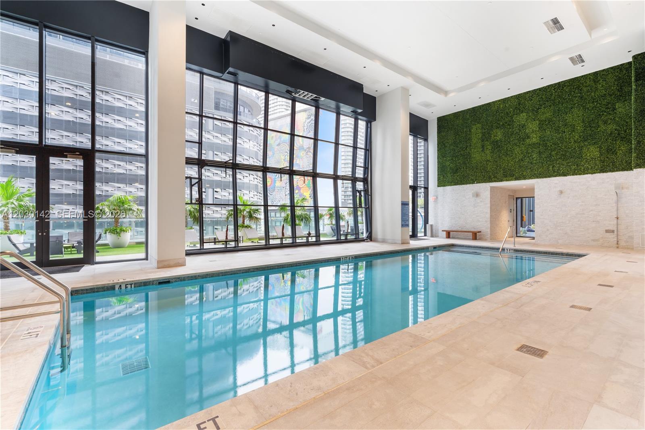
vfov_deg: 73.7
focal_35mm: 16
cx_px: 322
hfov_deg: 96.7
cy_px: 215
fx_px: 287
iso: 250
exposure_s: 2.5
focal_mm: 16
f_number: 13
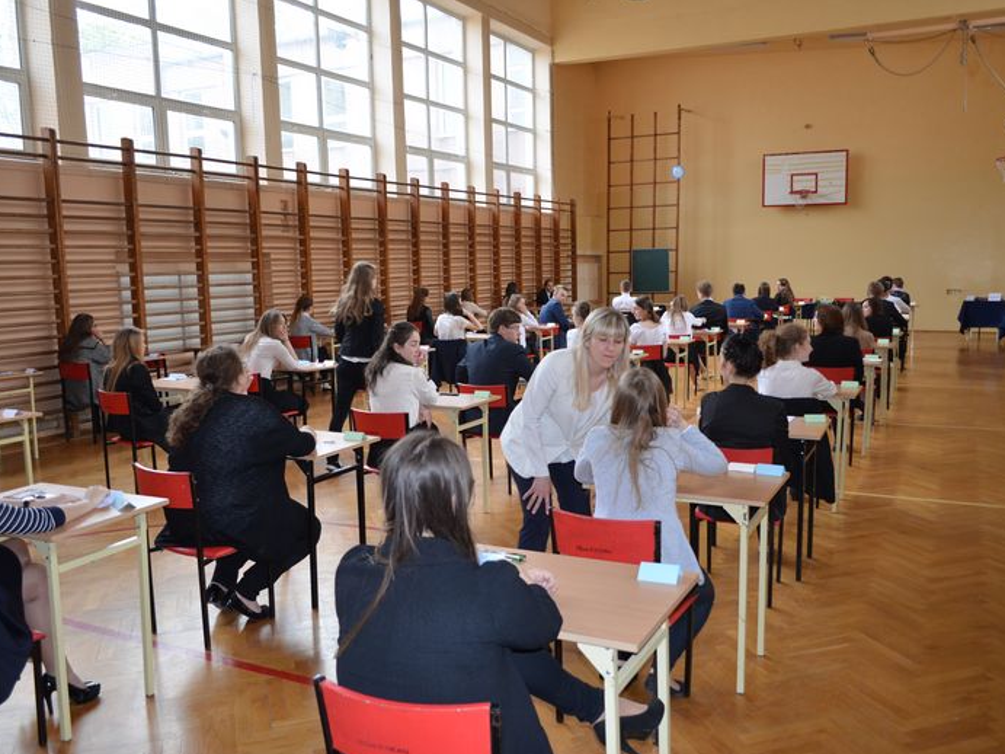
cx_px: 525
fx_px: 871
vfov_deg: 46.8
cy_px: 381
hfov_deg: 59.9
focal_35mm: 30
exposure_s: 1/100
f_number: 3.5
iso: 400
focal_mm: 18
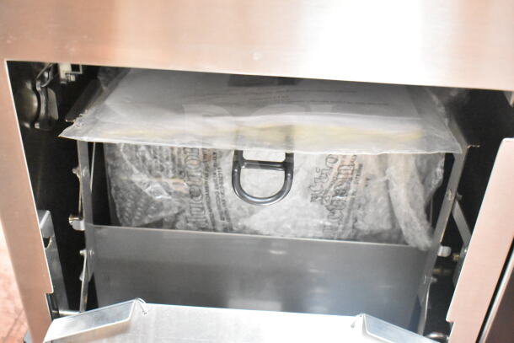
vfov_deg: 29.9
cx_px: 257
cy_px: 172
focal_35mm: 45
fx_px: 643
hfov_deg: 43.6
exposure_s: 1/50
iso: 18000
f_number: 4.2
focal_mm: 30
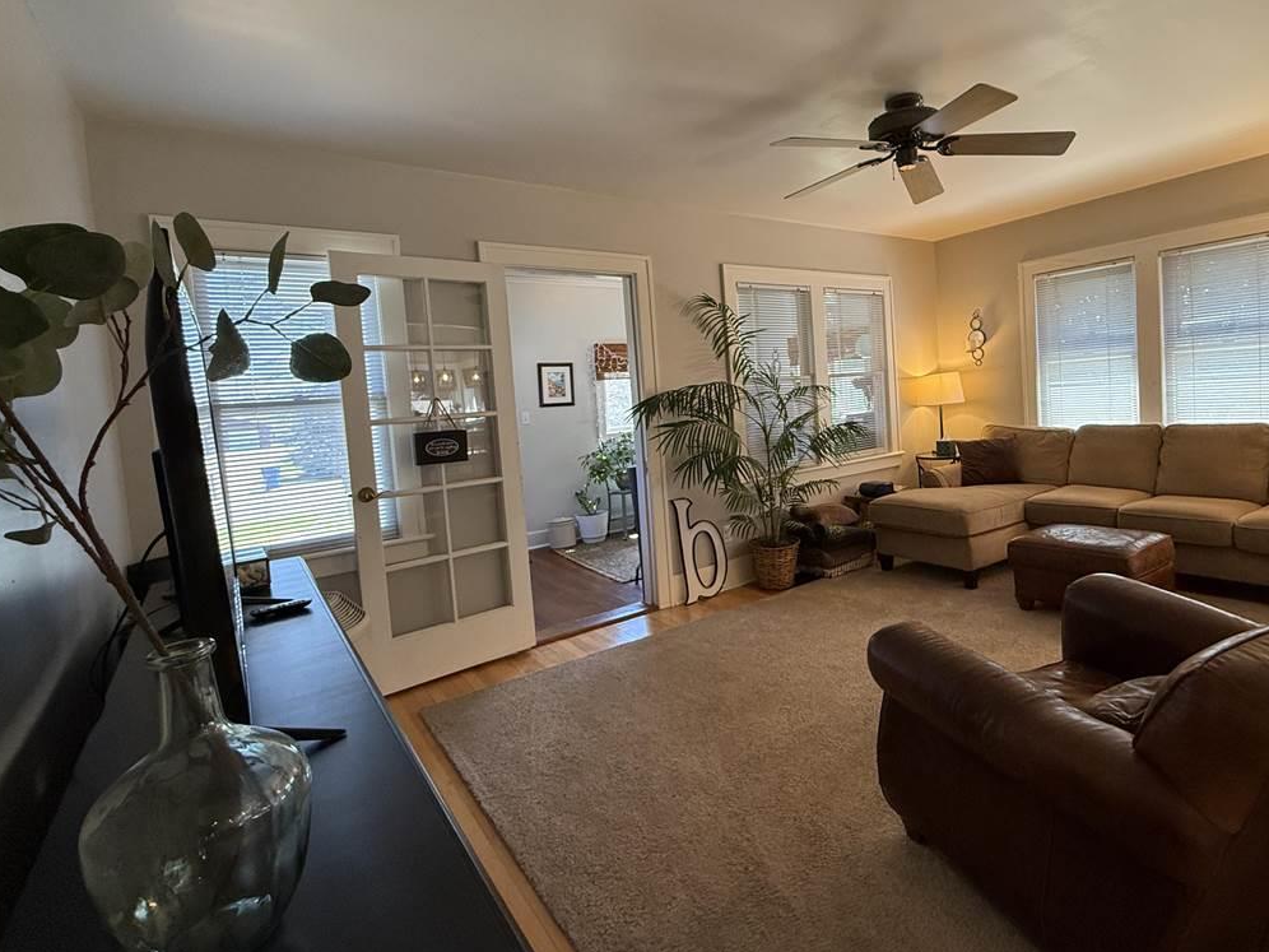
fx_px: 660
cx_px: 719
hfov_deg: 87.3
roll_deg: +3.9
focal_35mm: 18
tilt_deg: -3.2
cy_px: 427
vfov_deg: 71.4
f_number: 2.2
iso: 250
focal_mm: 2.22
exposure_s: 1/120
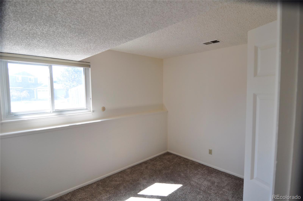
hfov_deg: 90.1
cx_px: 152
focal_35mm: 18
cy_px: 100
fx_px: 151
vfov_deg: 67.2
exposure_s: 1/60
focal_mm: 12
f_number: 4
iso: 200
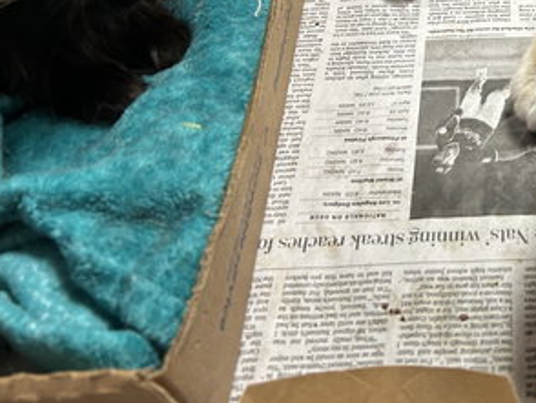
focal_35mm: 53
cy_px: 33
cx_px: 525
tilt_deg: -46.3
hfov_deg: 33.4
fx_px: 821
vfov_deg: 26.5
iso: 200
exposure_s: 1/60
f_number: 1.5
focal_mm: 5.7
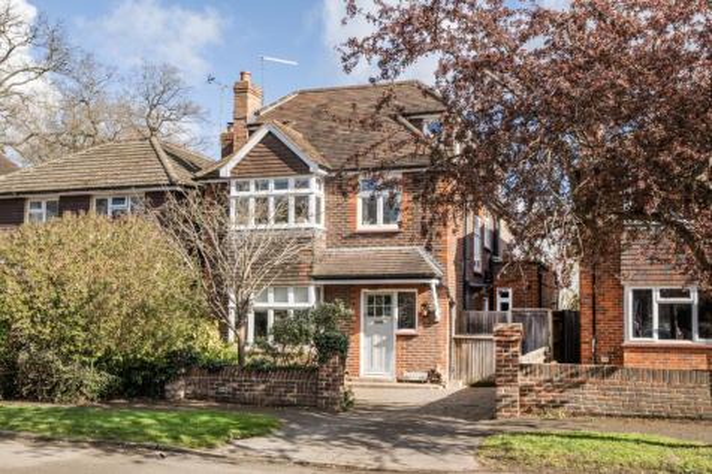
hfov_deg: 53.1
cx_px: 356
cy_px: 237
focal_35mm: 36
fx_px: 712
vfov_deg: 36.8
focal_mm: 24
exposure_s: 1/250
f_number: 8
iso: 400
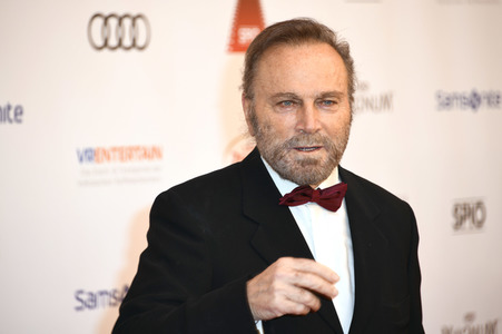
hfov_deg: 6.9
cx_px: 251
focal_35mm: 300
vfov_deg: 4.6
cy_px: 167
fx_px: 4180
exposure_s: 1/125
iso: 320
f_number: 6.3
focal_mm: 300
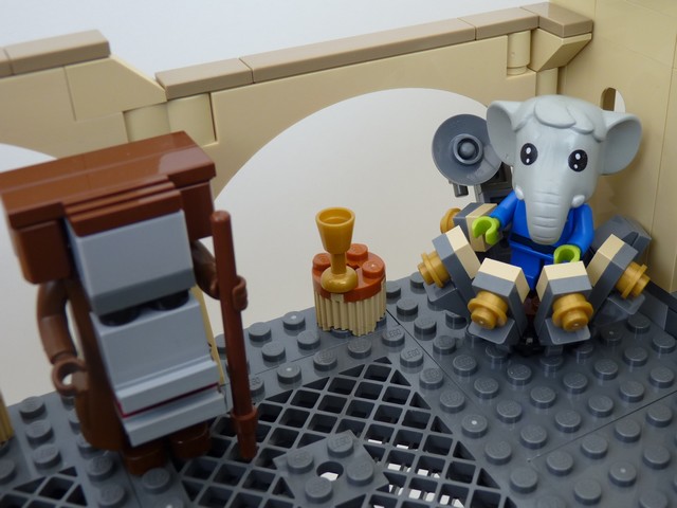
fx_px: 665
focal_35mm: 34
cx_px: 338
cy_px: 254
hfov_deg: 54.0
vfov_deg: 41.8
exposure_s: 1/30
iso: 80
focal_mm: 6
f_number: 3
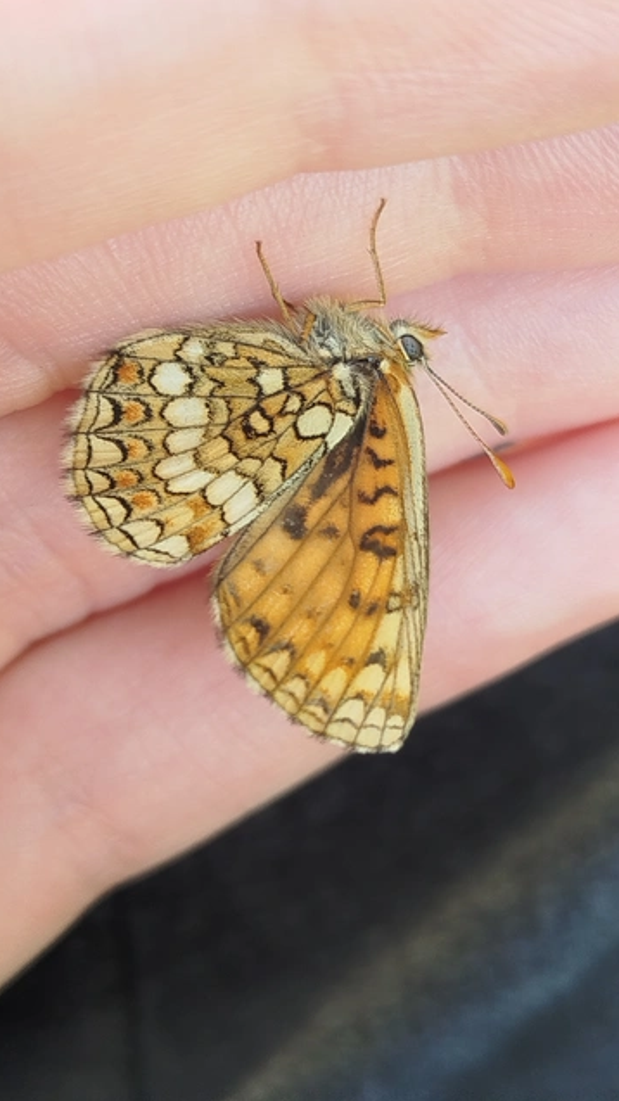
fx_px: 1694
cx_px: 252
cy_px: 550
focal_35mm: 58
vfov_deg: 36.0
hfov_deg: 20.7
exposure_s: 1/100
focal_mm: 5.31
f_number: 1.7
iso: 80
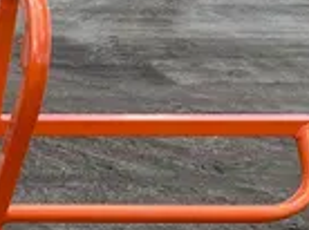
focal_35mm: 104
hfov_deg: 15.5
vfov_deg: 13.9
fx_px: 927
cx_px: -287
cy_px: 238
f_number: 1.8
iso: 32
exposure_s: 1/877
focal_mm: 4.25
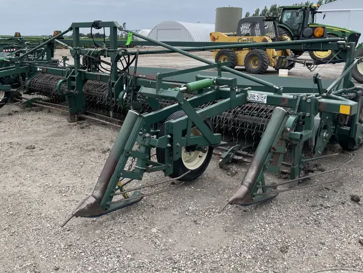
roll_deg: -1.0
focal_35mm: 35
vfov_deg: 40.6
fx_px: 367
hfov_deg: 52.3
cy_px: 119
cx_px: 146
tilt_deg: -10.7
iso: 32
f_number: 1.6
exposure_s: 1/1821
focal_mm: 5.1
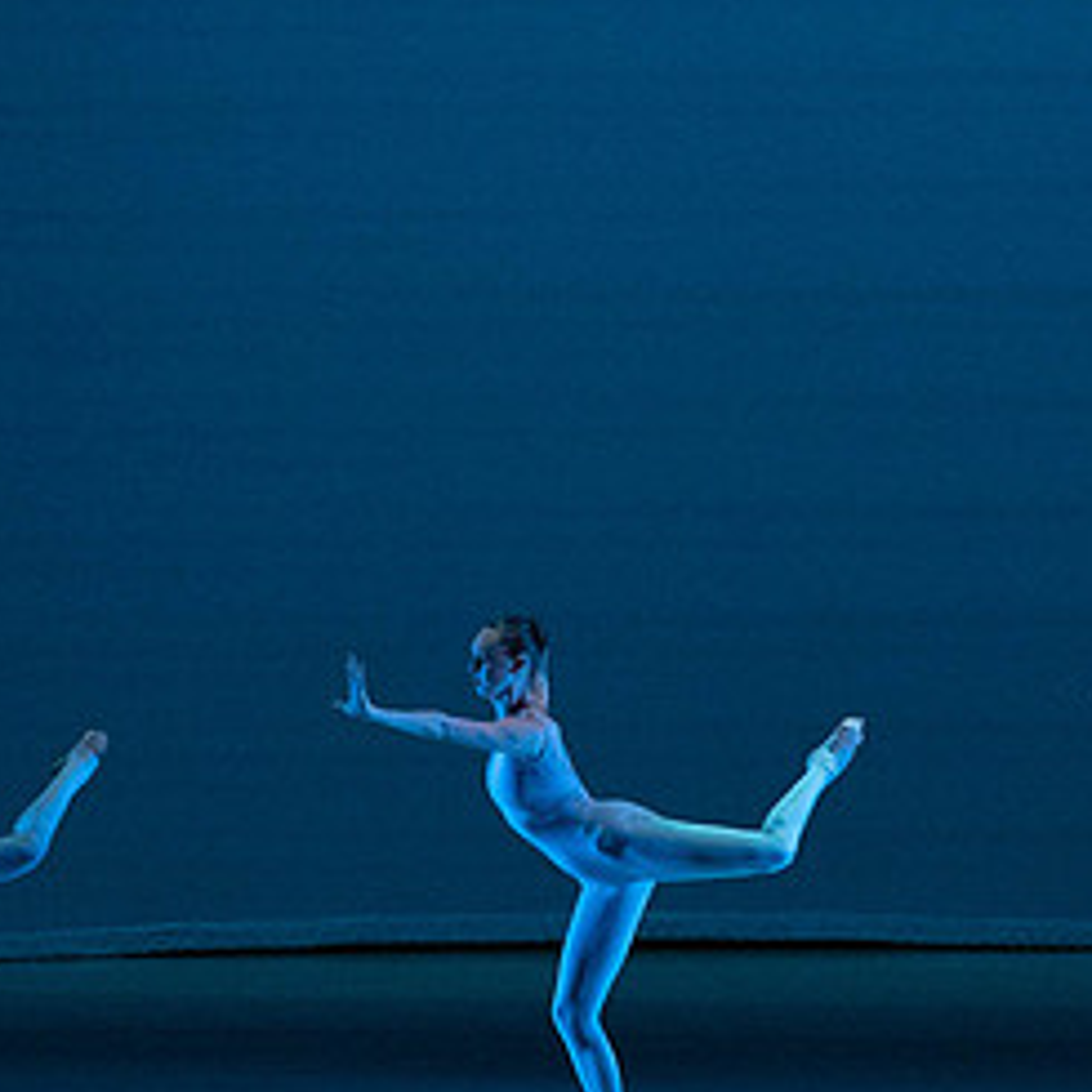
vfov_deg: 5.3
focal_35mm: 330
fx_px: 11778
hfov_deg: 5.3
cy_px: 644
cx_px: 651
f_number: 5.6
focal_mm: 164
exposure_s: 1/400
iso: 16000
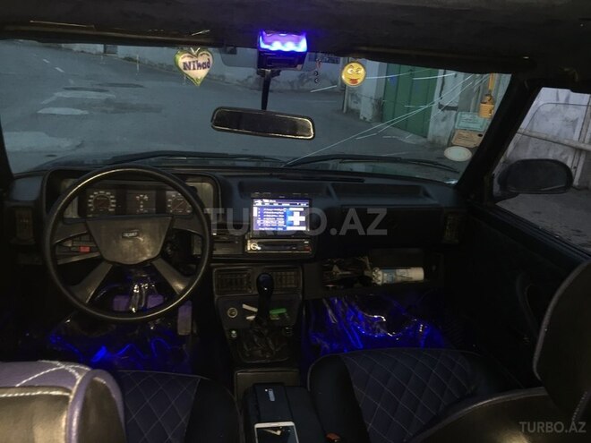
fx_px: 495
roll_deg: -5.0
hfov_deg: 61.7
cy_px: 222
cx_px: 296
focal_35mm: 29
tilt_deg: -15.4
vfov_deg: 48.2
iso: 100
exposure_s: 1/17
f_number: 2.2
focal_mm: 4.15
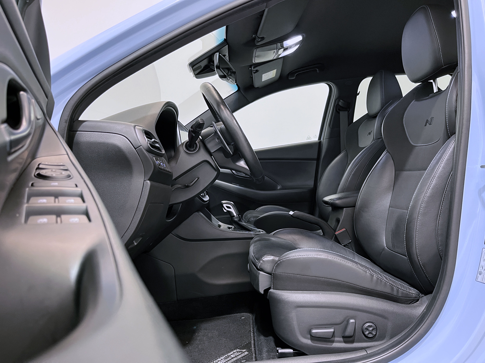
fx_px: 364
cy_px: 182
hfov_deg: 67.3
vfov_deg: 53.1
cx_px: 242
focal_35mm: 26
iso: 320
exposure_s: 1/60
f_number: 1.6
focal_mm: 5.1
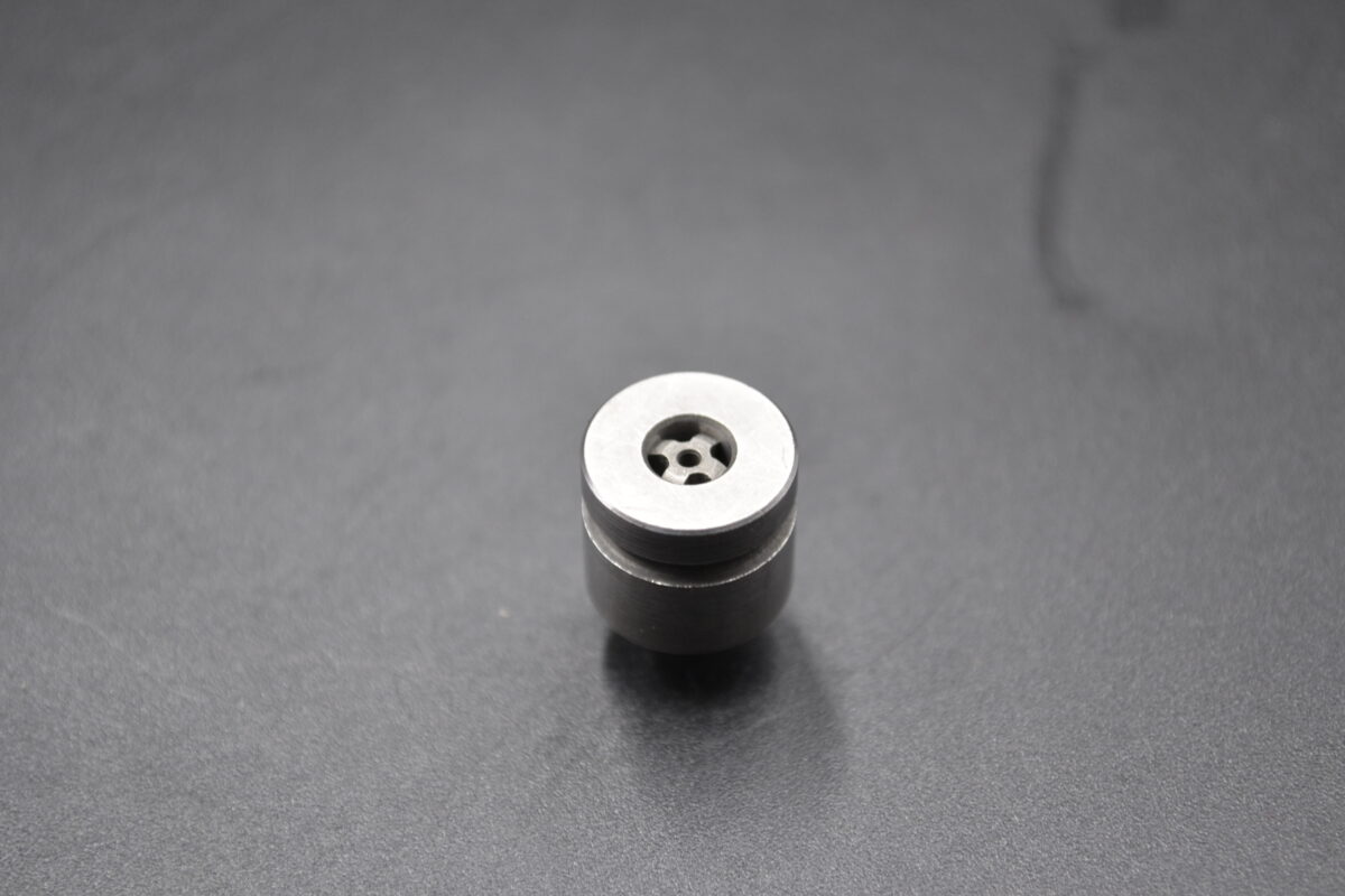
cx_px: 672
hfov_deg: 27.0
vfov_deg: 18.2
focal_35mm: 75
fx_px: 2802
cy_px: 448
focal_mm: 50
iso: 400
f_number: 5.6
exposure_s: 1/30
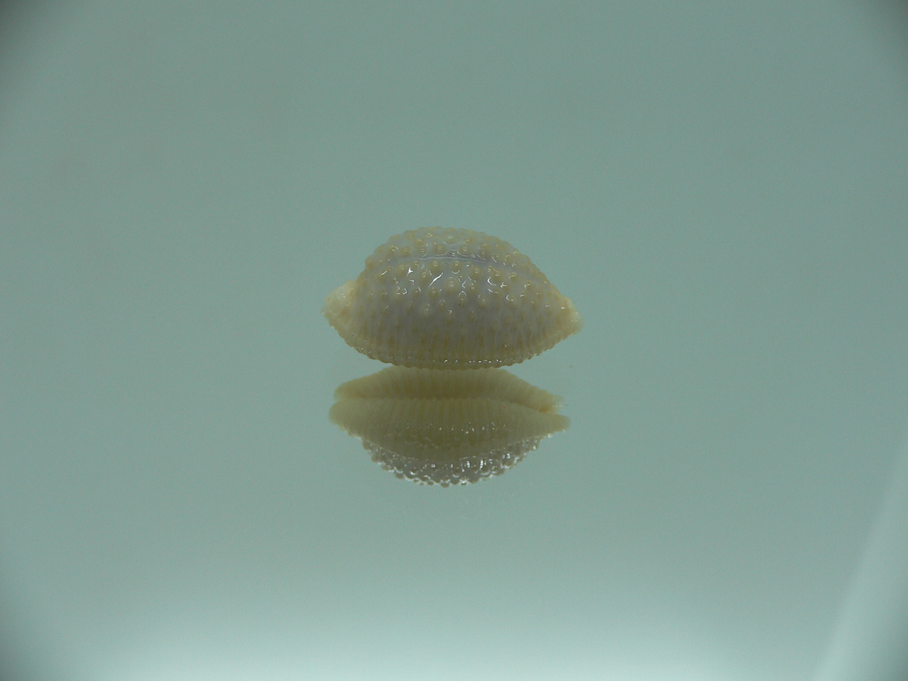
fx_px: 918
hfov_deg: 52.6
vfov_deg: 40.7
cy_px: 340
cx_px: 454
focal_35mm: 35
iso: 80
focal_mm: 4.6
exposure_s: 1/80
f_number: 2.8
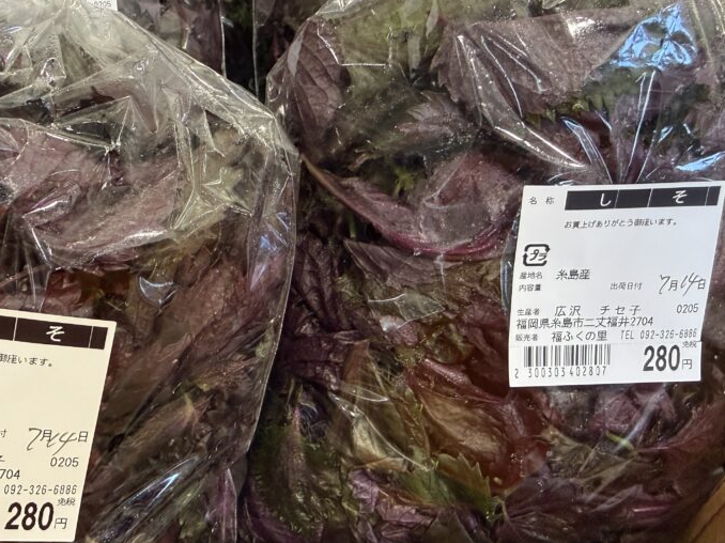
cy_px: 257
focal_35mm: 34
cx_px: 260
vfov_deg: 41.8
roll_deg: -2.6
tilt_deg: -39.3
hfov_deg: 53.2
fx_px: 712
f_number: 2.2
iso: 320
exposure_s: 1/60
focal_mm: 2.22
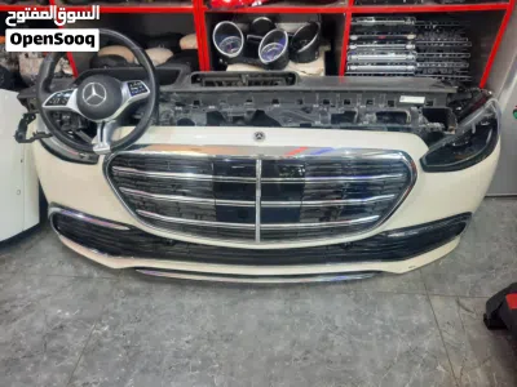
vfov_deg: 54.9
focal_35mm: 25
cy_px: 194
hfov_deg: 69.4
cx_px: 258
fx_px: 373
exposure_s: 1/50
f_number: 2
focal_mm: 4.6
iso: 80
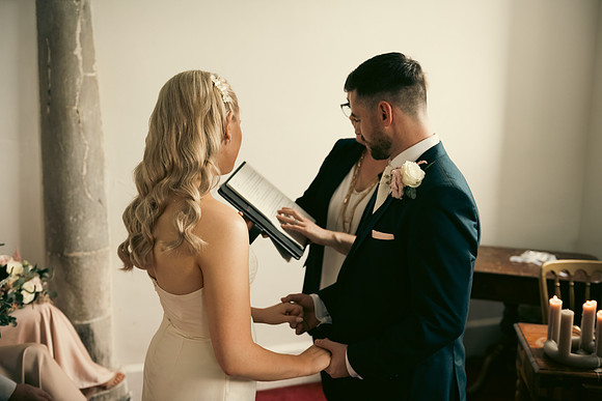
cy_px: 200
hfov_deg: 50.7
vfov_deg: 35.1
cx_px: 301
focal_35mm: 38
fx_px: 636
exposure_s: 1/160
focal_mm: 38
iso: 800
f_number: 3.5
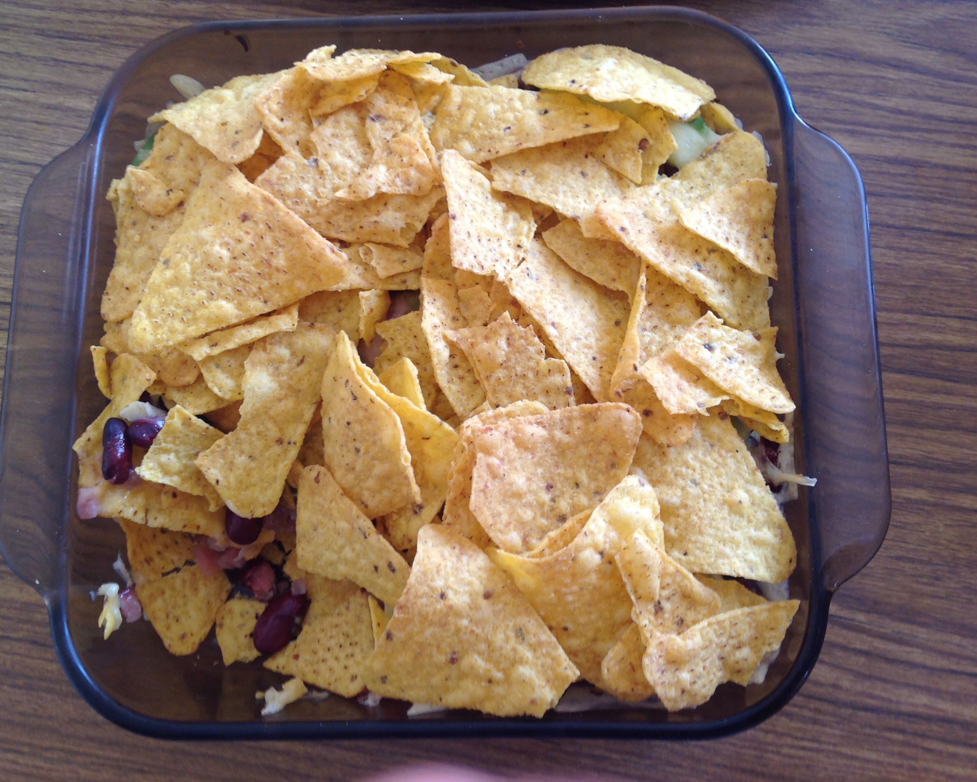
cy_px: 389
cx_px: 506
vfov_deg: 40.1
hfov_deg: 49.1
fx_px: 1070
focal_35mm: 37
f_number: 2.4
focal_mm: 4.28
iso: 50
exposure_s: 1/30
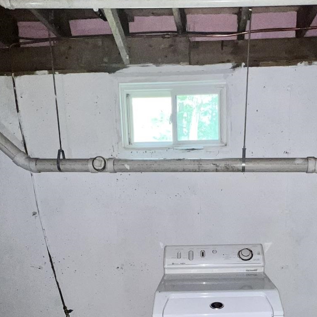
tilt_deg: -10.8
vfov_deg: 49.3
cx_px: 205
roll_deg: +1.3
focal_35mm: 31
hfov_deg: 51.8
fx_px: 321
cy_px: 256
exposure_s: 1/40
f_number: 1.8
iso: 80
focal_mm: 1.57
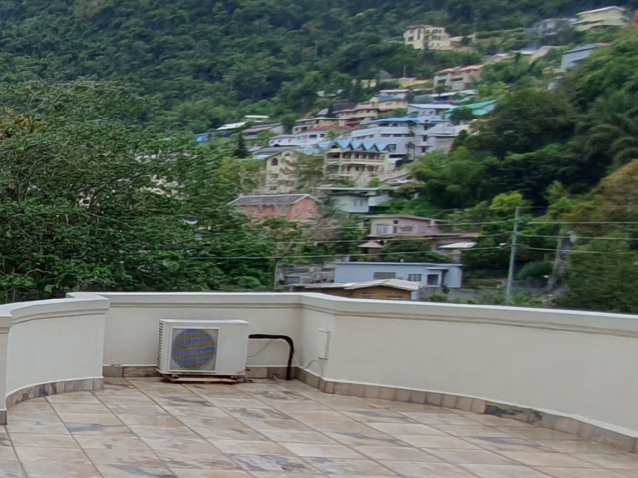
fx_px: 958
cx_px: -252
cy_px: 386
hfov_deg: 28.1
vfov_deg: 27.4
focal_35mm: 52
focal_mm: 1.8
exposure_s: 1/1136
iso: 50
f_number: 2.2
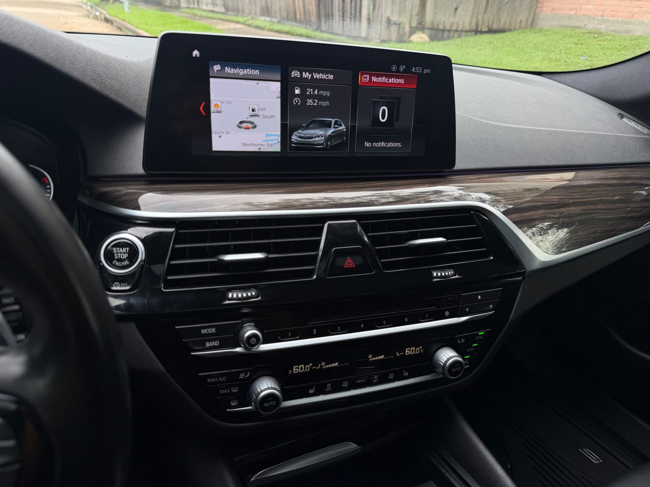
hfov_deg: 71.6
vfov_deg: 56.8
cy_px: 244
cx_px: 325
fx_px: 451
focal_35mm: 24
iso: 80
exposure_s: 1/559
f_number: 1.78
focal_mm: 6.76
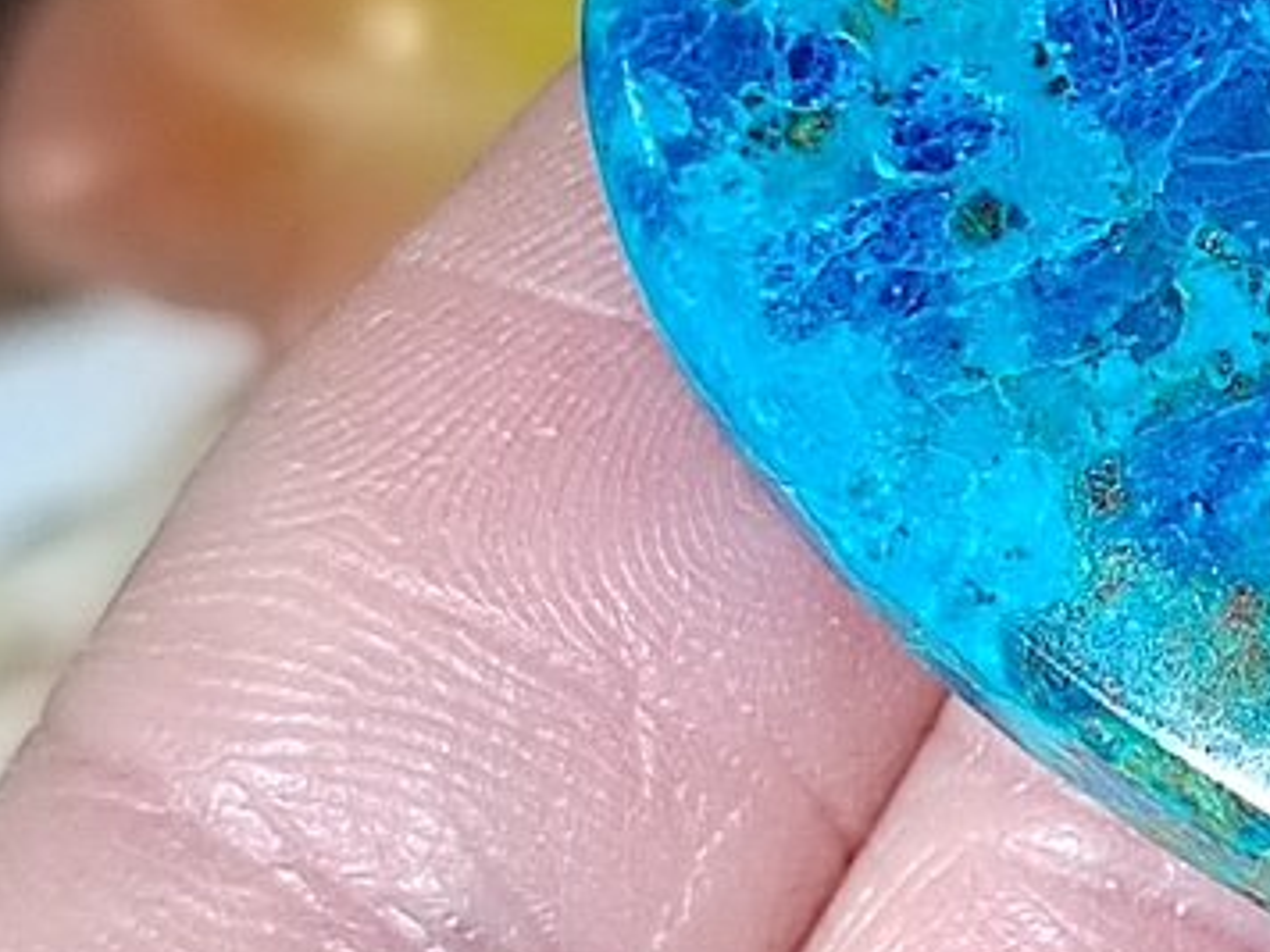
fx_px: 5356
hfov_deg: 13.3
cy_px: 303
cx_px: 1363
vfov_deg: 10.2
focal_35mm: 146
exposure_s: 1/100
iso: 966
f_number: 1.9
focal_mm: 5.52
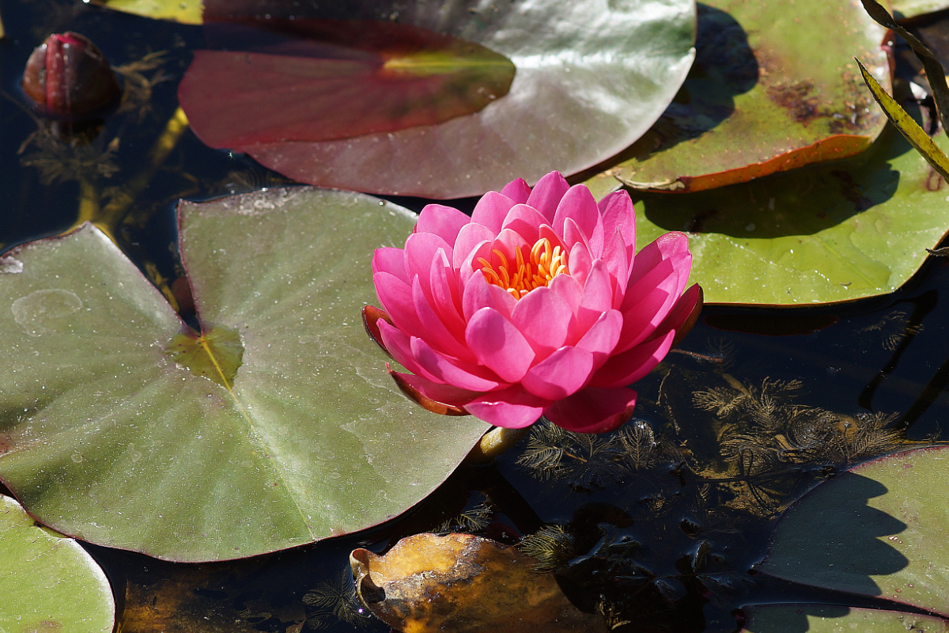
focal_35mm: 150
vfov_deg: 9.1
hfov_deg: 13.7
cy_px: 316
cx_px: 474
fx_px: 3954
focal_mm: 100
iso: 100
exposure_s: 1/320
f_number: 5.6
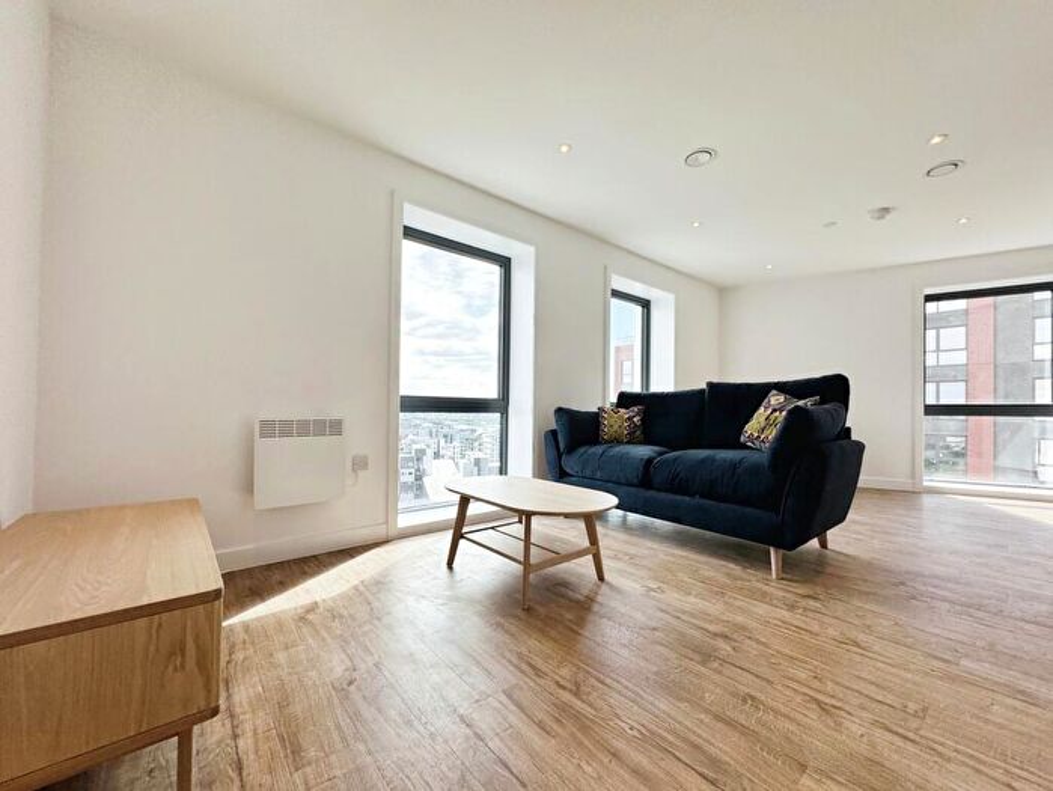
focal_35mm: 14
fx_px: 426
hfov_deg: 102.0
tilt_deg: -5.1
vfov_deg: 85.7
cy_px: 396
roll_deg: -1.8
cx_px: 526
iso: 40
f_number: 2.2
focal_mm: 2.22
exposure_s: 1/425
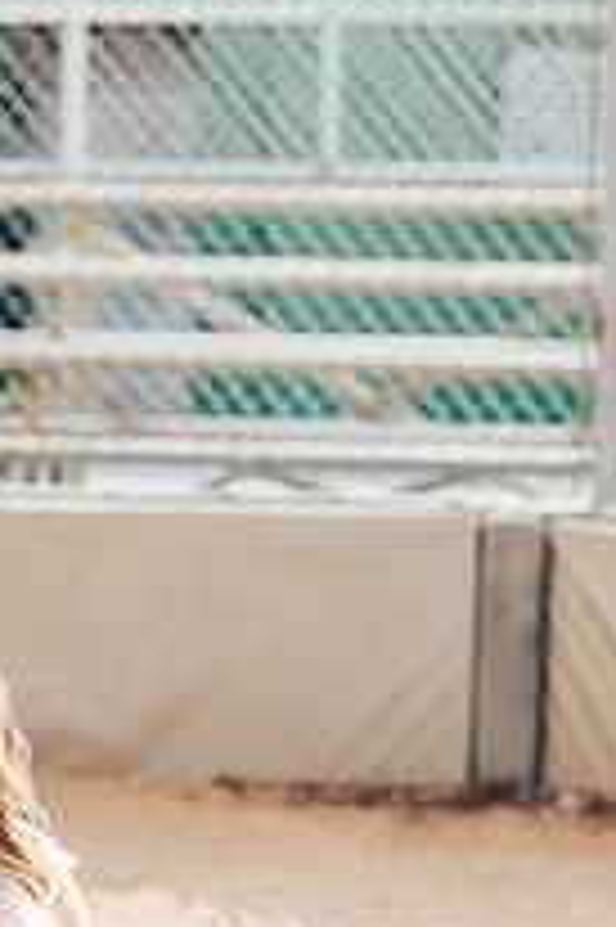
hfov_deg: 7.3
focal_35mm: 186
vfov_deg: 11.0
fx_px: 4782
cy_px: 878
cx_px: -49
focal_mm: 85
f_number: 2.8
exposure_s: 1/1000
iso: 160
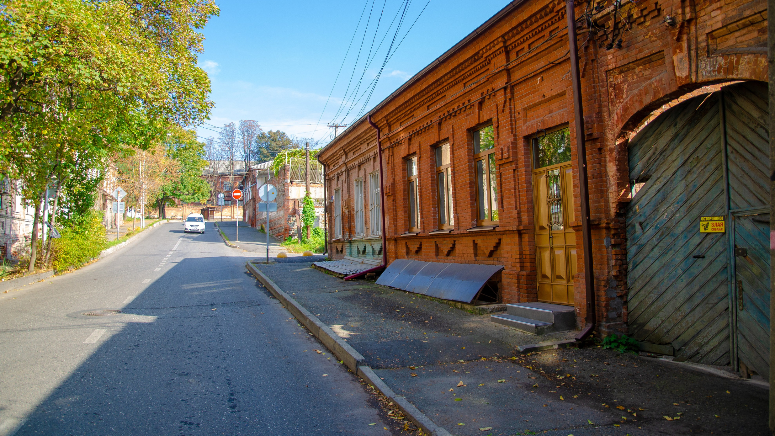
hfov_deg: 71.9
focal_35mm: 26
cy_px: 179
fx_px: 534
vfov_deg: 44.2
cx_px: 395
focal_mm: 16
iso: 100
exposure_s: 1/200
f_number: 3.5
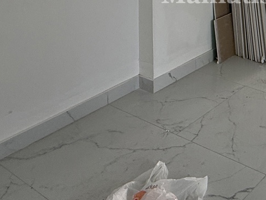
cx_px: 297
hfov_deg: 30.9
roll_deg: +1.3
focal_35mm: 55
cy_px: -123
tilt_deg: +0.6
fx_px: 423
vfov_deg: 21.1
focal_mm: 2.22
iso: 80
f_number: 2.2
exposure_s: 1/99
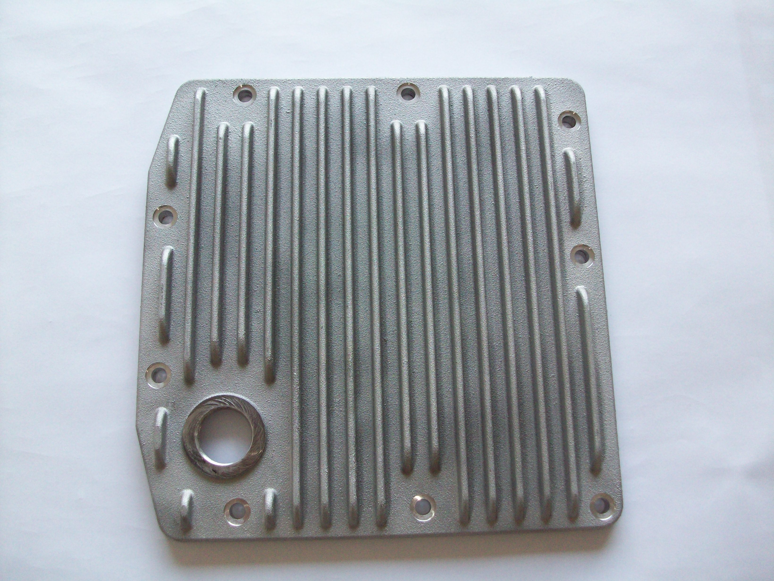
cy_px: 290
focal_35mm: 34
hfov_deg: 54.0
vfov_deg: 41.8
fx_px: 760
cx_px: 387
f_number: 2.8
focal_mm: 5.7
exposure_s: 1/79
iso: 160
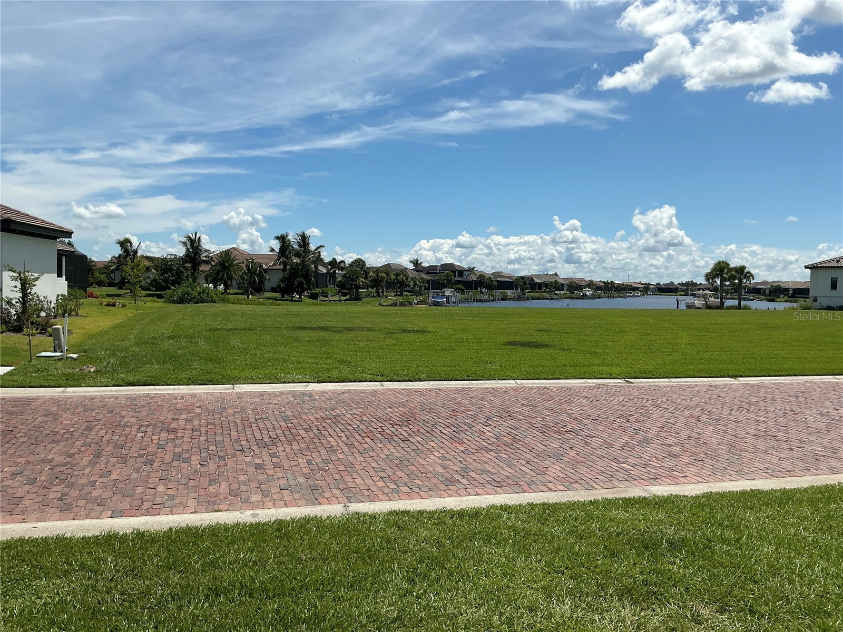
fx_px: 682
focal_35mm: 28
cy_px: 316
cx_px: 422
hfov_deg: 63.4
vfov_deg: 49.7
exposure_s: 1/3788
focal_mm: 3
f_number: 1.8
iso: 25
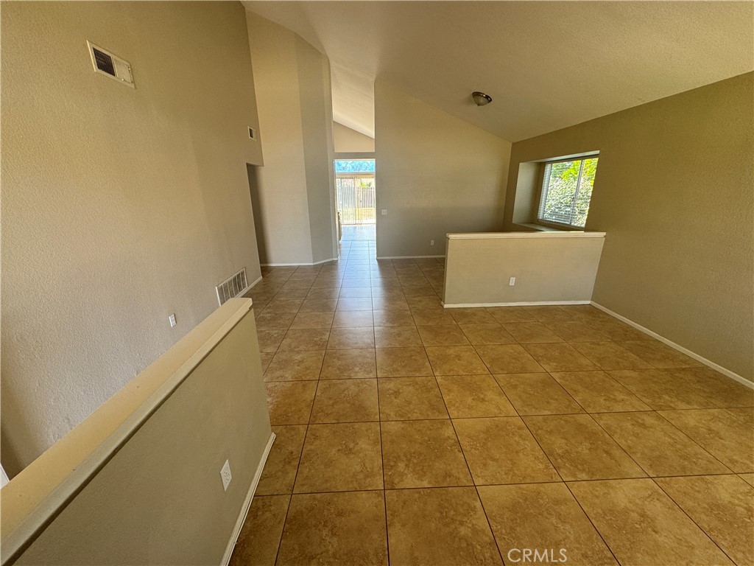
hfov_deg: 102.1
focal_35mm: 14
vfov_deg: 85.7
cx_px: 377
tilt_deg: -18.3
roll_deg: +0.9
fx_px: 305
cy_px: 283
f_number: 2.2
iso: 125
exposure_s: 1/99
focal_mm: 2.22
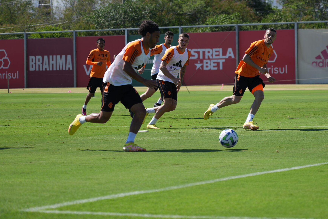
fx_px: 1403
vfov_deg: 8.9
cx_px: 205
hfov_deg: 13.3
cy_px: 78
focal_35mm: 154
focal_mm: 105
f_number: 4
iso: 125
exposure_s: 1/1000
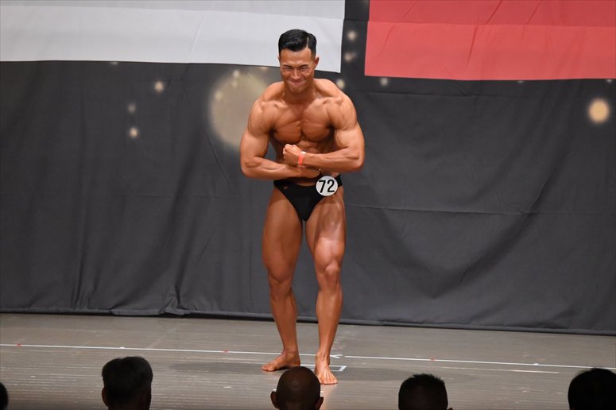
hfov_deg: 9.2
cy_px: 205
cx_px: 308
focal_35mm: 225
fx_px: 3848
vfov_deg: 6.1
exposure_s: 1/400
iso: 6400
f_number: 5.6
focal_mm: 150
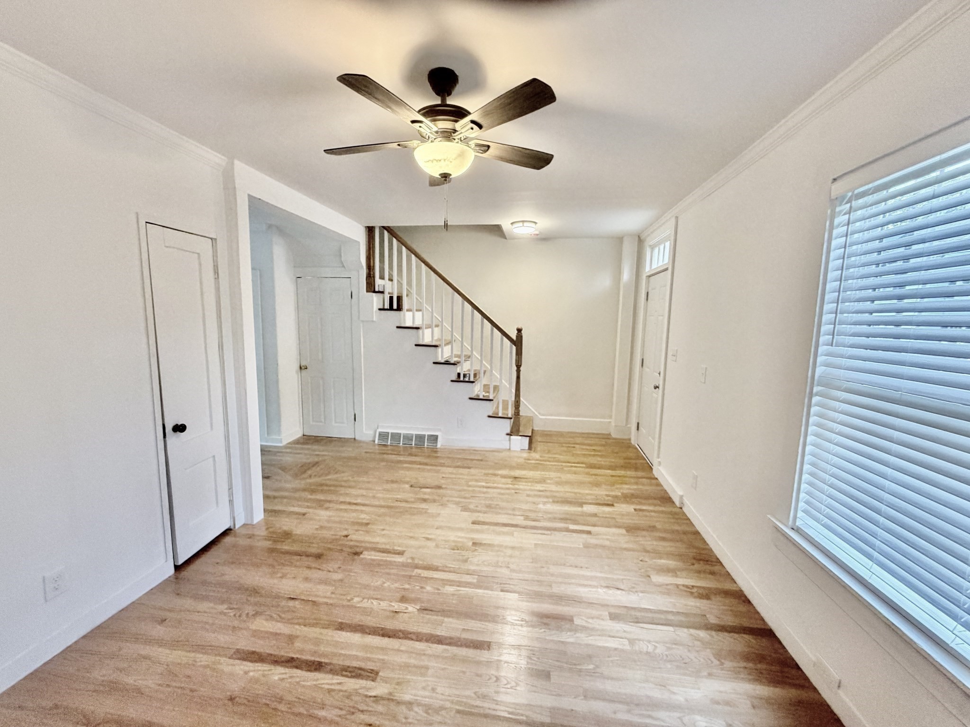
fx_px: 392
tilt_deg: -6.7
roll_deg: +0.7
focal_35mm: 14
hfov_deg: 102.1
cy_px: 364
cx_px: 485
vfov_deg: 85.7
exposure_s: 1/60
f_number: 2.2
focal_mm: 2.22
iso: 200
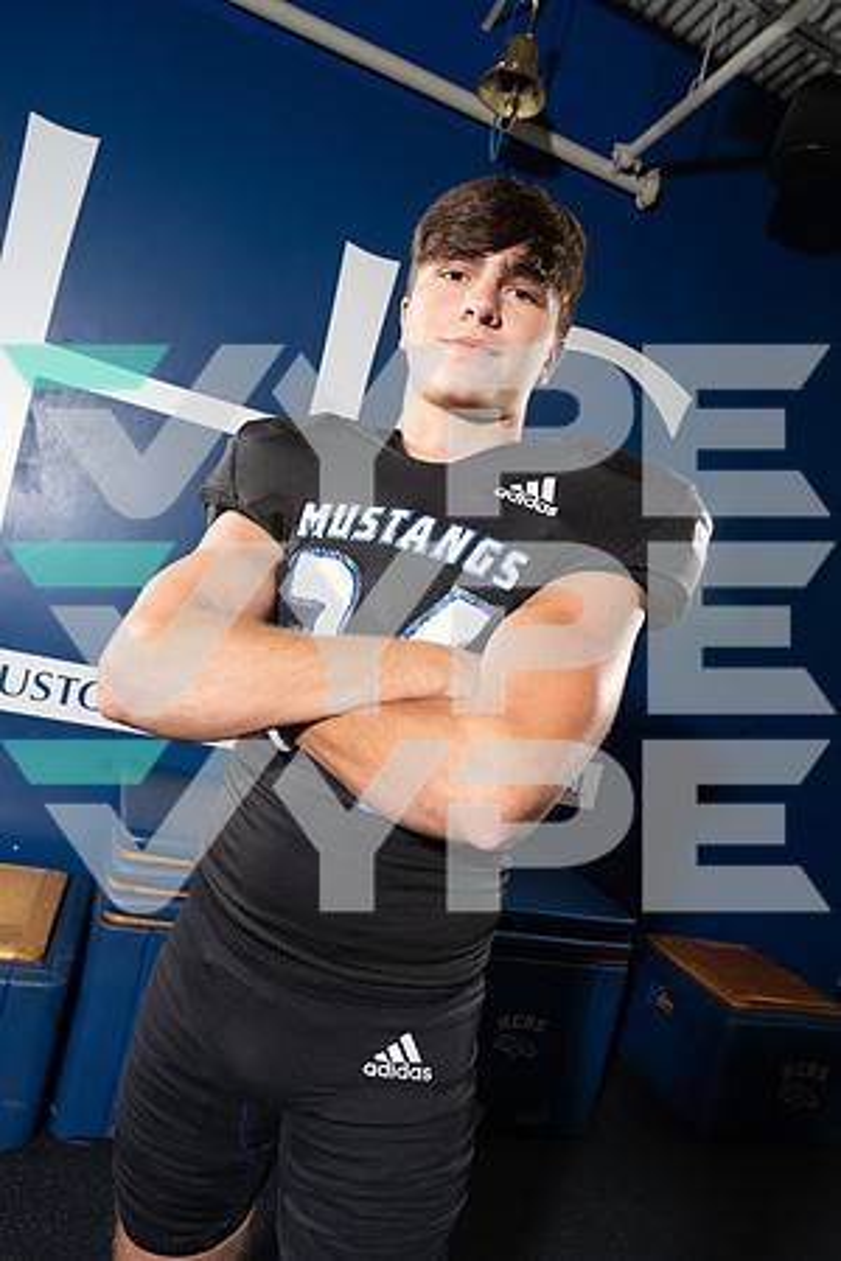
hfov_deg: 53.1
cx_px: 420
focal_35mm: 24
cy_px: 630
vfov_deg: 73.7
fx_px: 841
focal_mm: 24
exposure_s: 1/250
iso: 800
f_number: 8
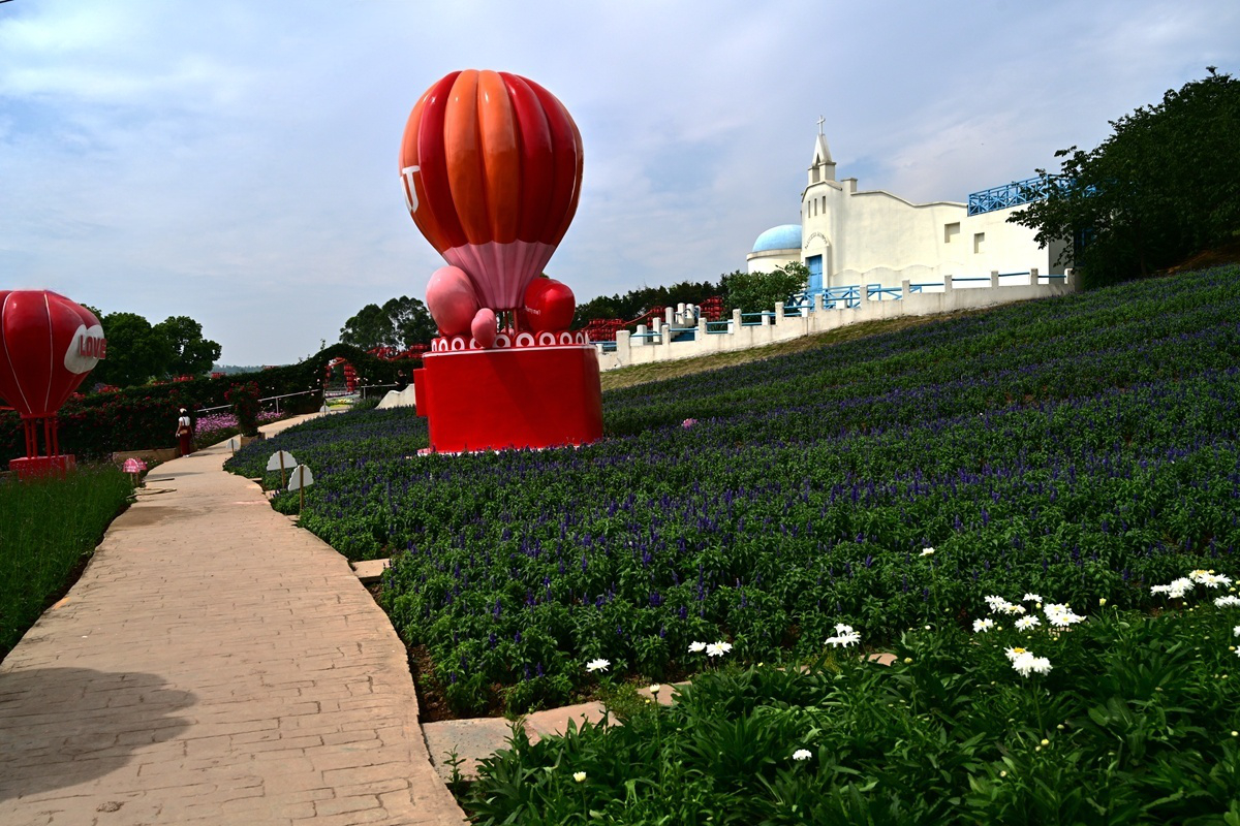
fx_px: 1119
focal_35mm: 32
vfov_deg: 40.5
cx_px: 620
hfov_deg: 58.0
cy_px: 413
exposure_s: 1/320
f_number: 8
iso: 100
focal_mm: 32.5
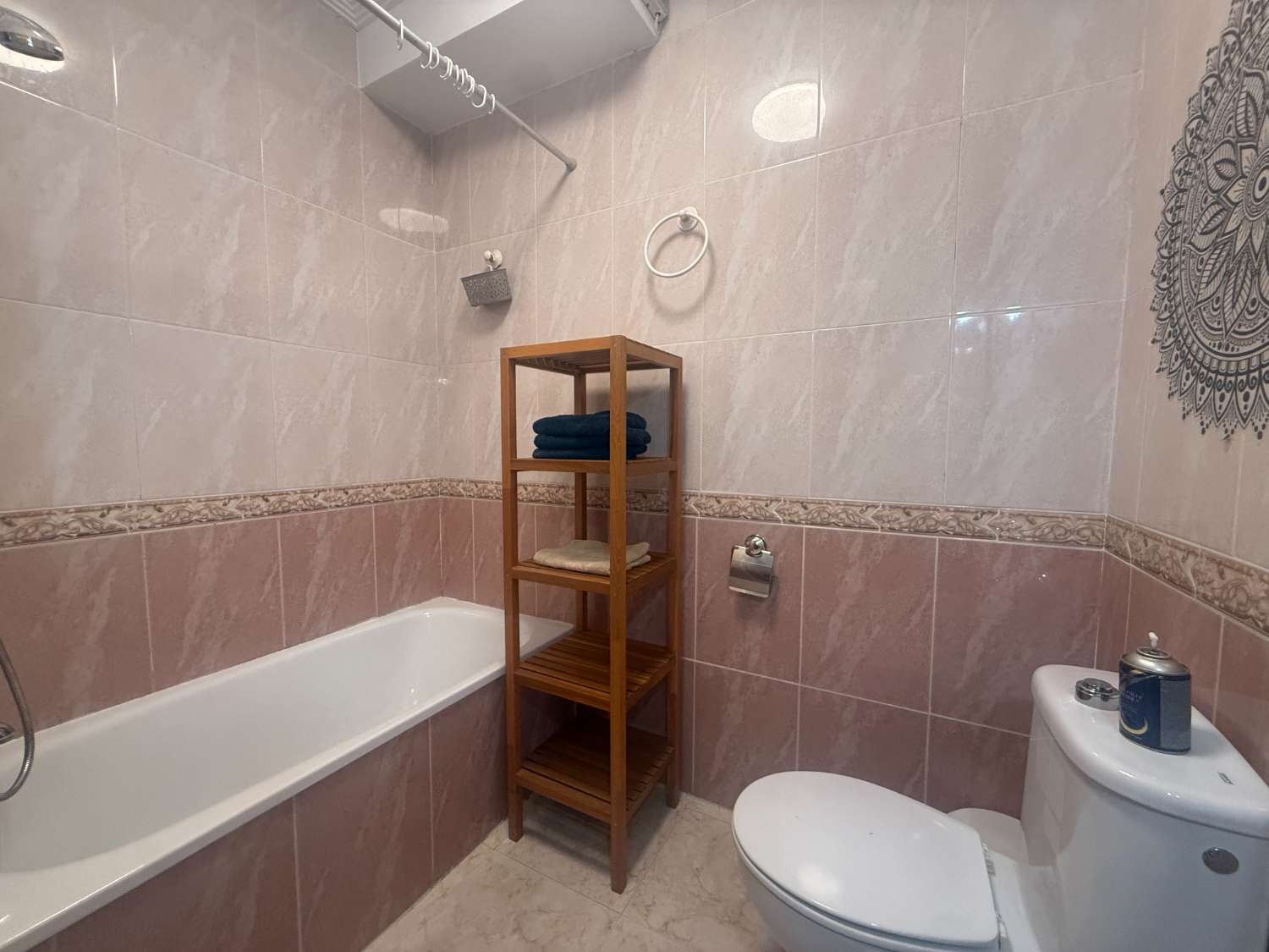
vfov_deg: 85.7
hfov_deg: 102.1
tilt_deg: -4.5
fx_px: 513
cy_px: 476
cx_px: 634
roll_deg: -0.5
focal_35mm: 14
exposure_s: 1/100
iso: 320
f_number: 2.2
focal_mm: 2.22
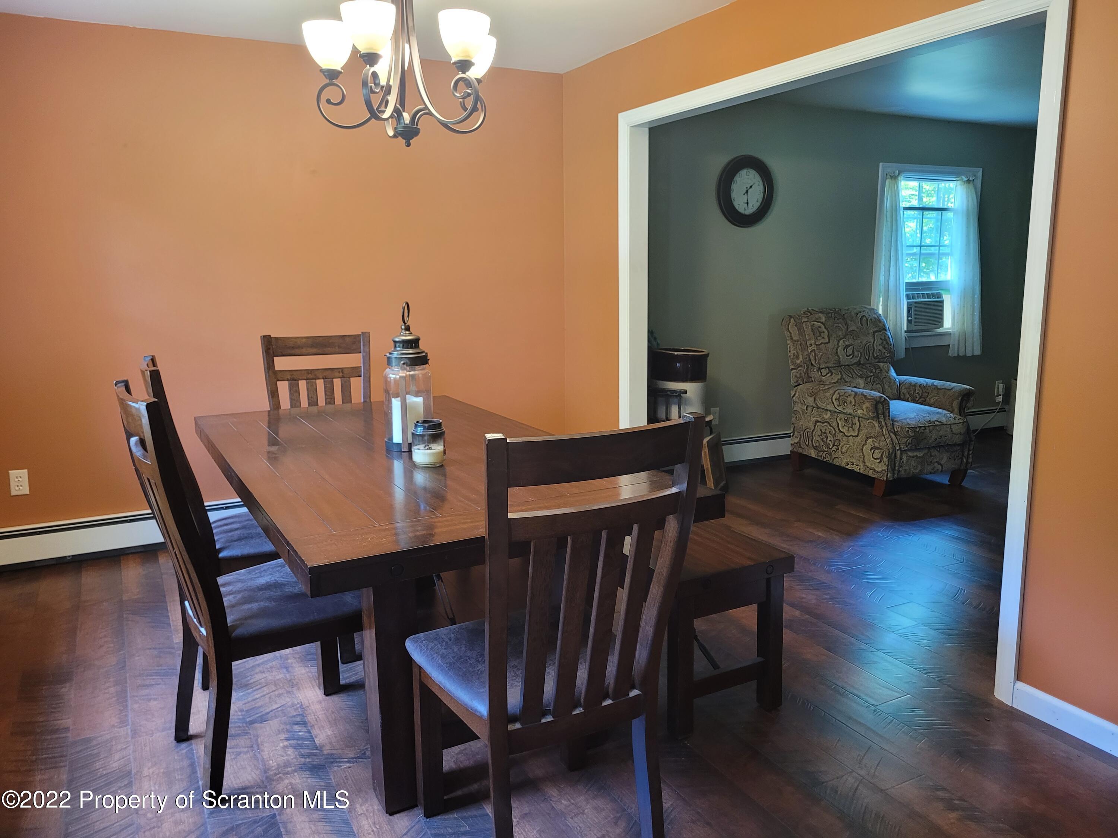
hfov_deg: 67.3
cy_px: 419
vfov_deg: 53.1
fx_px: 840
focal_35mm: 26
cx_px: 559
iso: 250
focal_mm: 5.4
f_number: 1.8
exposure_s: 1/40
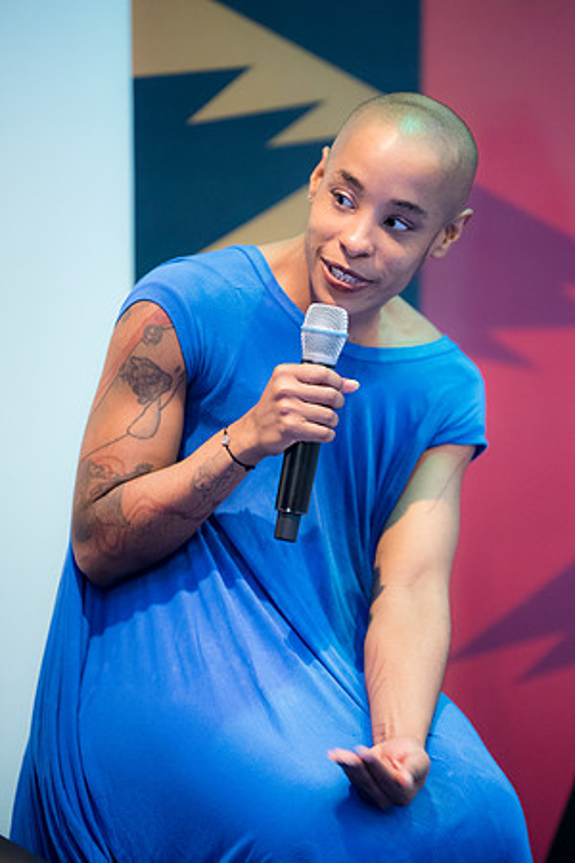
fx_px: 4791
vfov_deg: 10.3
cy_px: 432
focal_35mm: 200
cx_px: 288
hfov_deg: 6.9
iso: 4500
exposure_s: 1/125
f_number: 2.8
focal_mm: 200
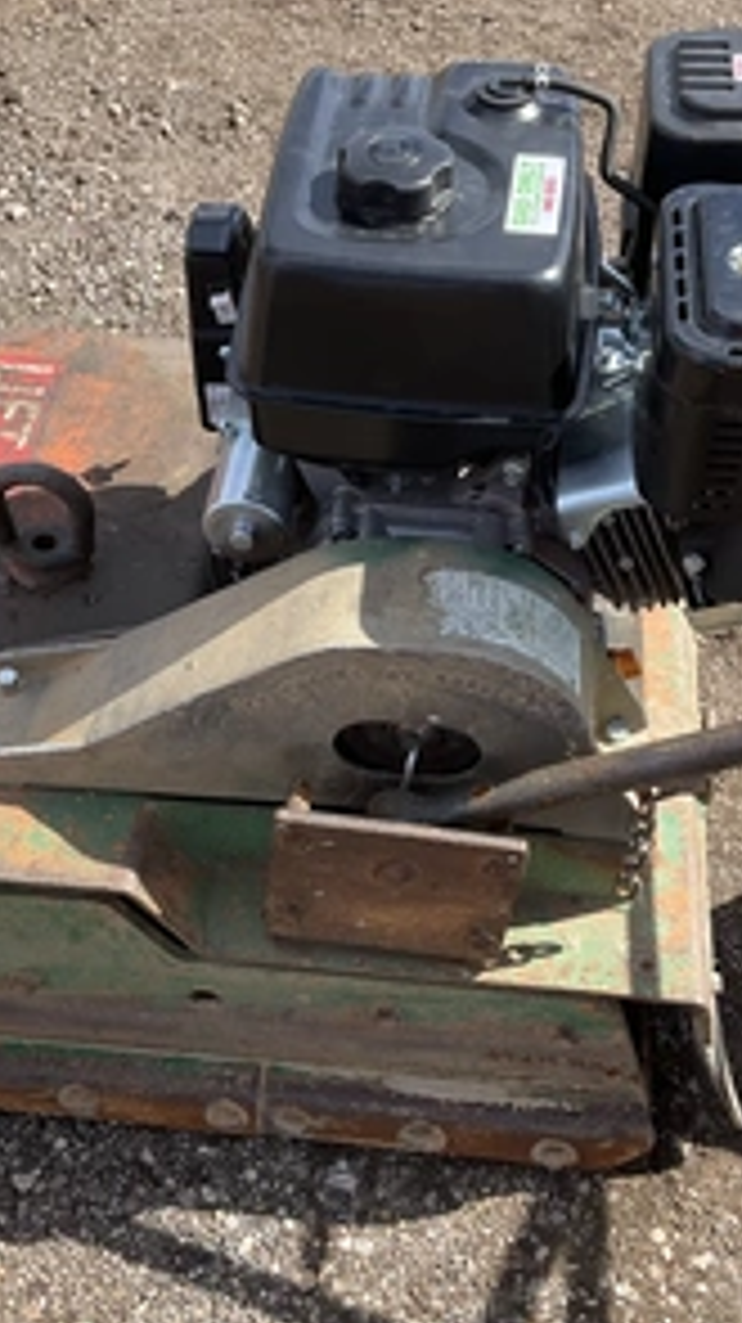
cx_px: 346
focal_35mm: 43
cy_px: 662
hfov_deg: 27.7
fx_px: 1507
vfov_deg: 47.4
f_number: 1.8
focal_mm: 3
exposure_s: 1/829
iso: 25
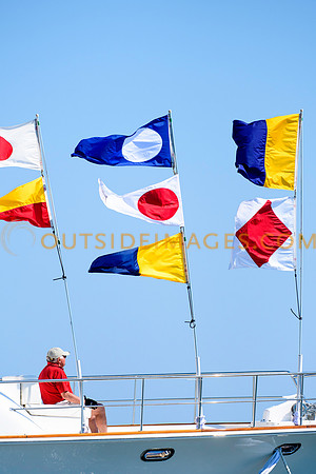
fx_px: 5332
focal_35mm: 405
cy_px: 237
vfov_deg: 5.1
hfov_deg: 3.4
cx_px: 158
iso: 400
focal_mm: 270
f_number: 4
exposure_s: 1/4000
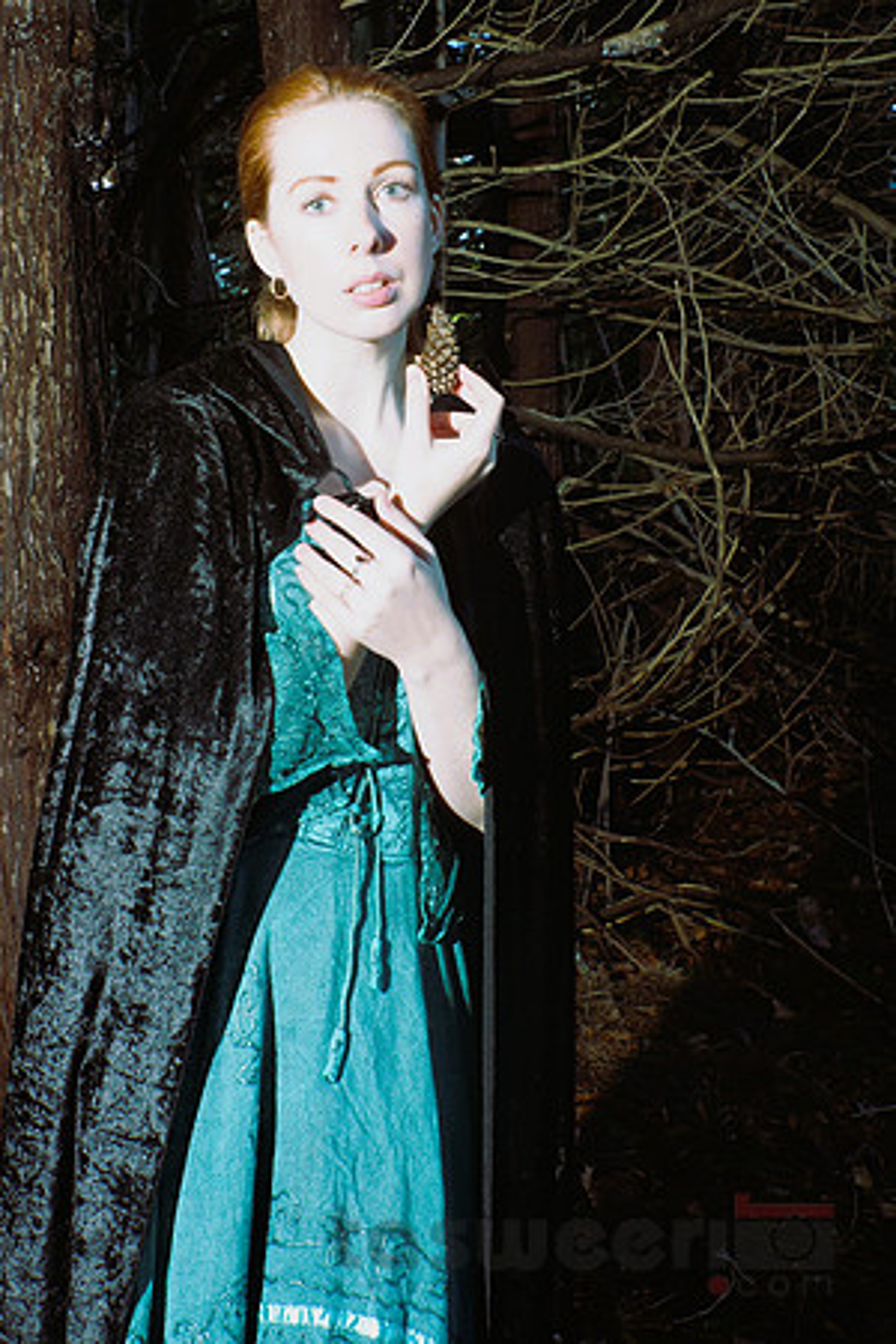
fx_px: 1344
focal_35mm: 36
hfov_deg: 36.9
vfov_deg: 53.1
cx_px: 448
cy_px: 672
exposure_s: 1/100
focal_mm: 24
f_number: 5
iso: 400
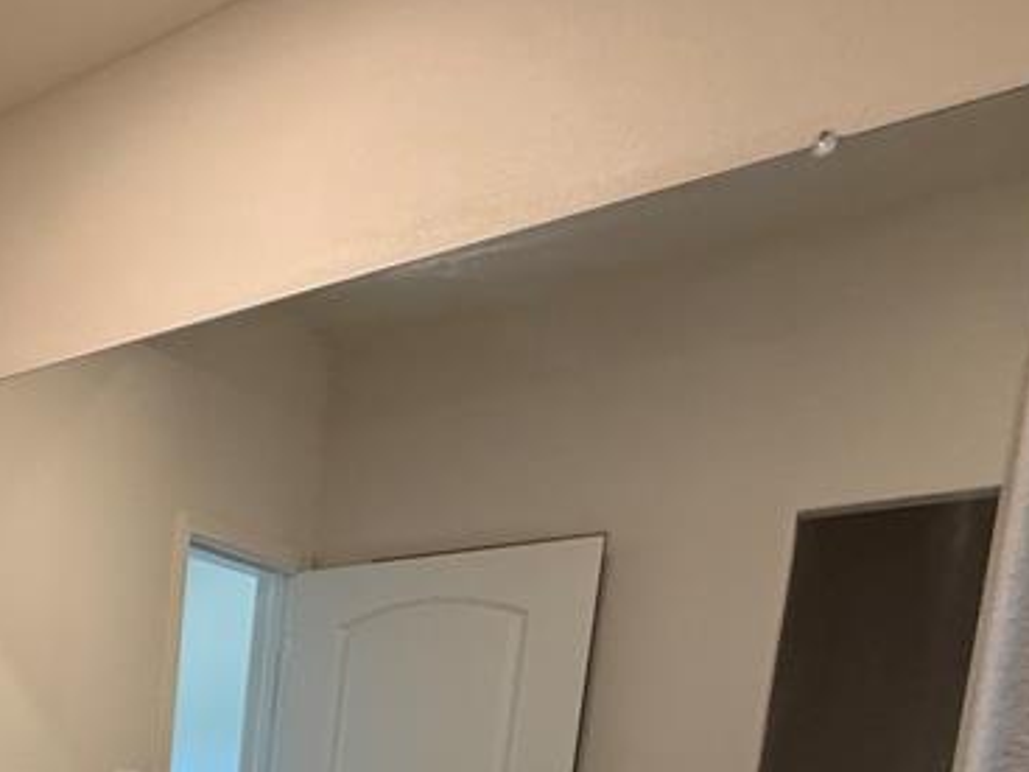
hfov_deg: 35.0
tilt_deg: -8.5
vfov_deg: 30.5
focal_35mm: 39
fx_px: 1159
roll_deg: -1.2
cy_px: 954
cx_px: -277
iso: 250
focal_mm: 2.22
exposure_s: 1/120
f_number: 2.2
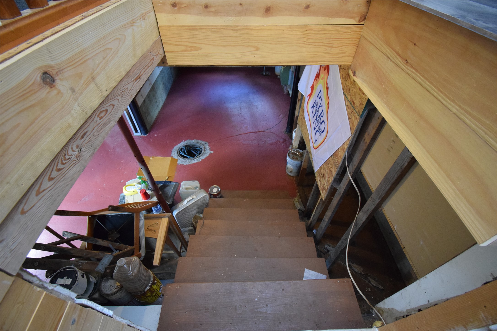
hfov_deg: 100.4
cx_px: 248
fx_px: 207
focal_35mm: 15
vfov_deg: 77.3
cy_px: 166
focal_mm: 10
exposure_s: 1/60
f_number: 4.5
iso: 3600
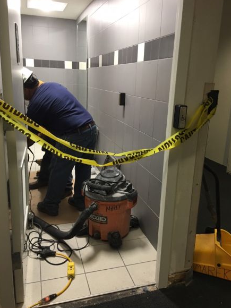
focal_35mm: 30
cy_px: 151
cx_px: 117
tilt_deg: -13.2
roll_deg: -2.2
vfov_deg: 60.0
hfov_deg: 46.8
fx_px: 267
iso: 64
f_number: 2.2
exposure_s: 1/15
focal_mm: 4.15
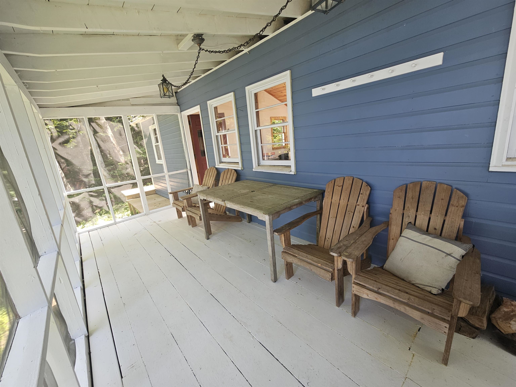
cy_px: 194
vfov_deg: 89.9
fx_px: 194
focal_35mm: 13
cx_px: 258
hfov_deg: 106.2
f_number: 2.2
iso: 50
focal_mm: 2.2
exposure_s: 1/60
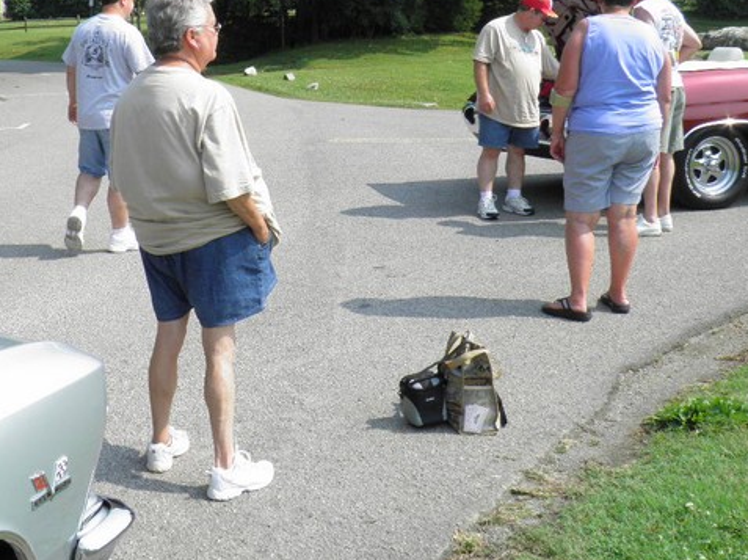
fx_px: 1015
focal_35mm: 47
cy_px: 121
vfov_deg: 30.2
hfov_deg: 39.7
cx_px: 213
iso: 50
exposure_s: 1/200
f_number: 5.7
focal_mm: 4.9
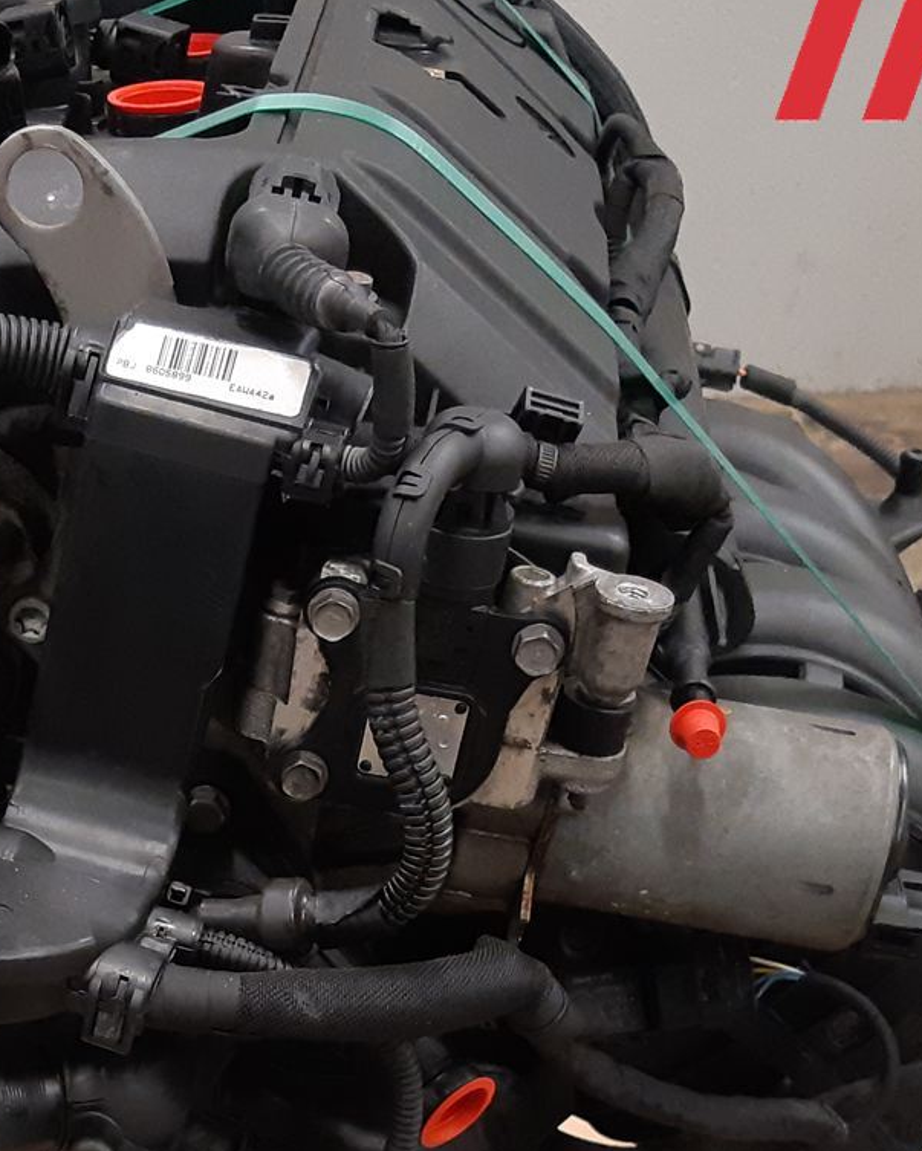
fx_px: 2352
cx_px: 148
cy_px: 1036
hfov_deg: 21.8
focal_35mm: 69
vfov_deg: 26.6
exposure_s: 1/50
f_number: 1.7
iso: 250
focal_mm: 3.93
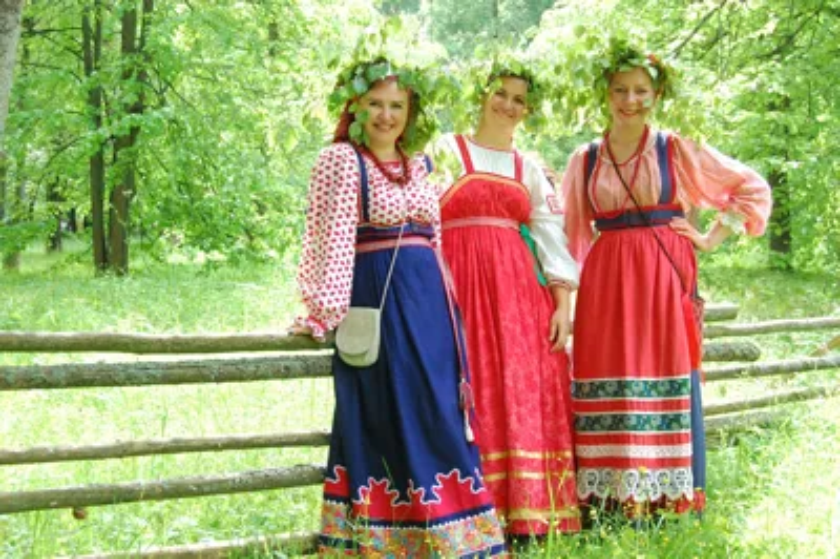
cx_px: 420
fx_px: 1329
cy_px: 280
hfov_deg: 35.1
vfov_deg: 23.7
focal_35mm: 57
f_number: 7.1
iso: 1600
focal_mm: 38
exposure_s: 1/250
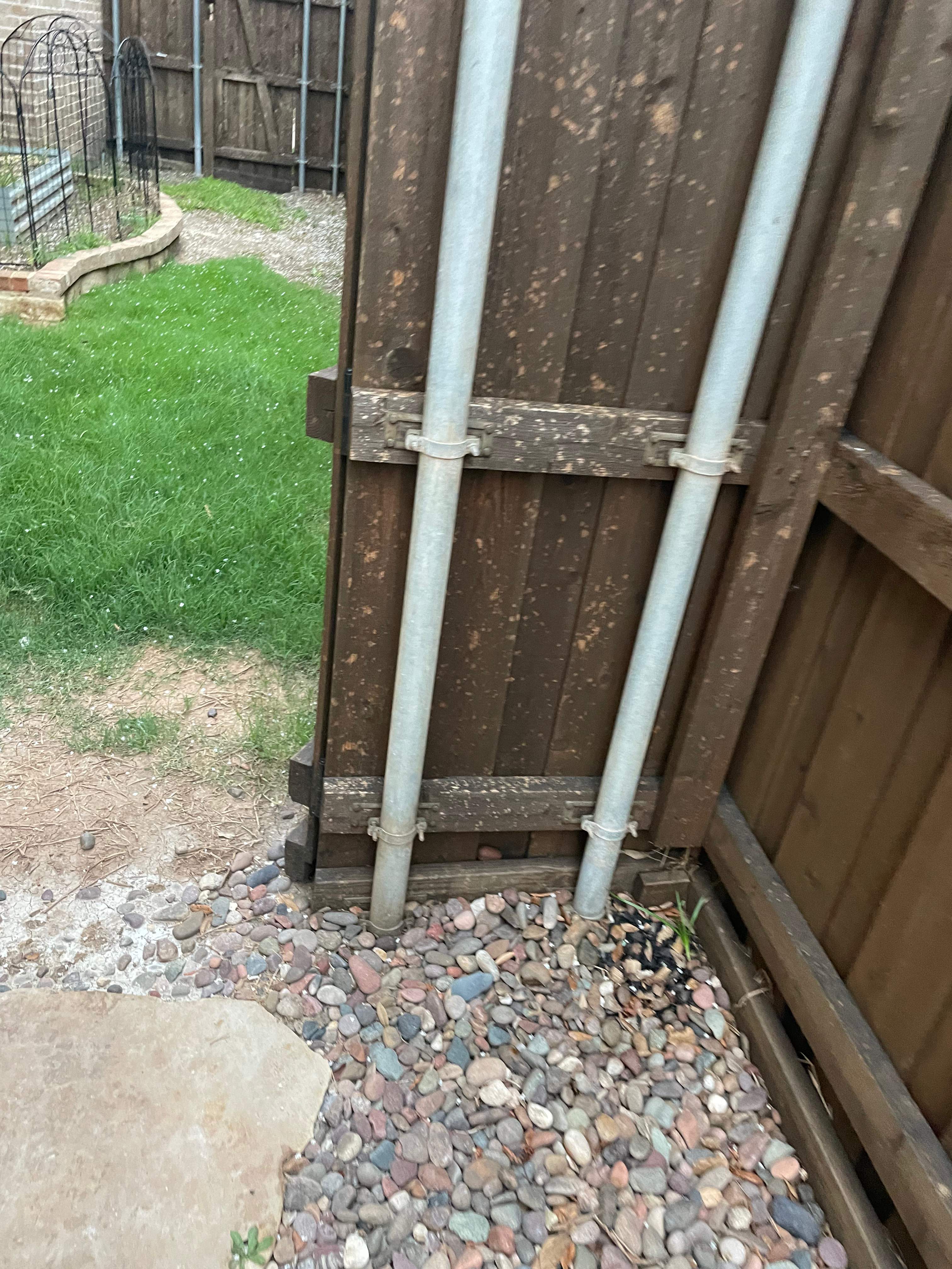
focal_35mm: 26
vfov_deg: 67.3
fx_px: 953
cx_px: 476
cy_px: 634
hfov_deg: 53.1
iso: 400
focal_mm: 4.2
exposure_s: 1/60
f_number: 1.6
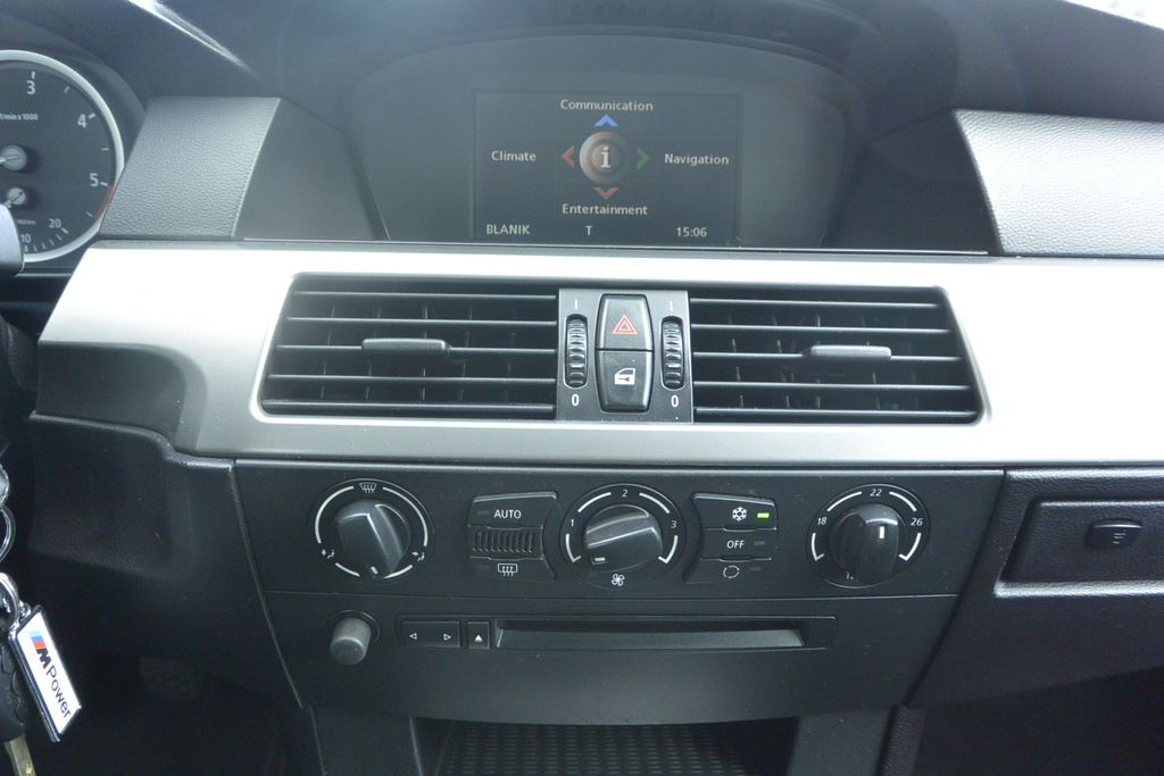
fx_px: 873
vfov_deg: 47.9
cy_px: 388
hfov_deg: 67.4
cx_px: 582
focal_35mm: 27
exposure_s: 1/125
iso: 360
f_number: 3.5
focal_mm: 10
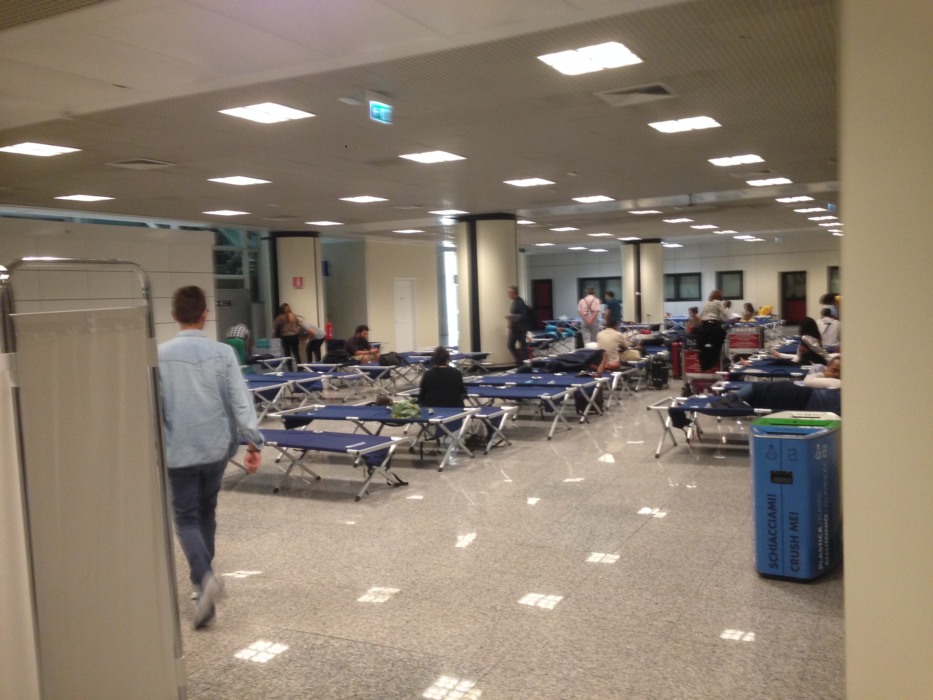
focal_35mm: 33
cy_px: 350
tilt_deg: -4.5
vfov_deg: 42.9
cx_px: 466
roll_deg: +1.3
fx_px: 889
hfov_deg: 55.4
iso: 160
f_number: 2.4
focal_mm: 4.12
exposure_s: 1/20
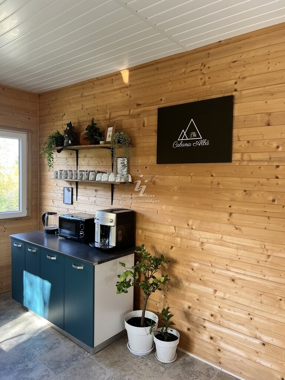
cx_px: 142
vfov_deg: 67.3
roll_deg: -0.6
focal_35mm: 26
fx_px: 285
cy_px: 190
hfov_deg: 53.1
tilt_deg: -4.7
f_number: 1.5
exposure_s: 1/121
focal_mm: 5.7
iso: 80
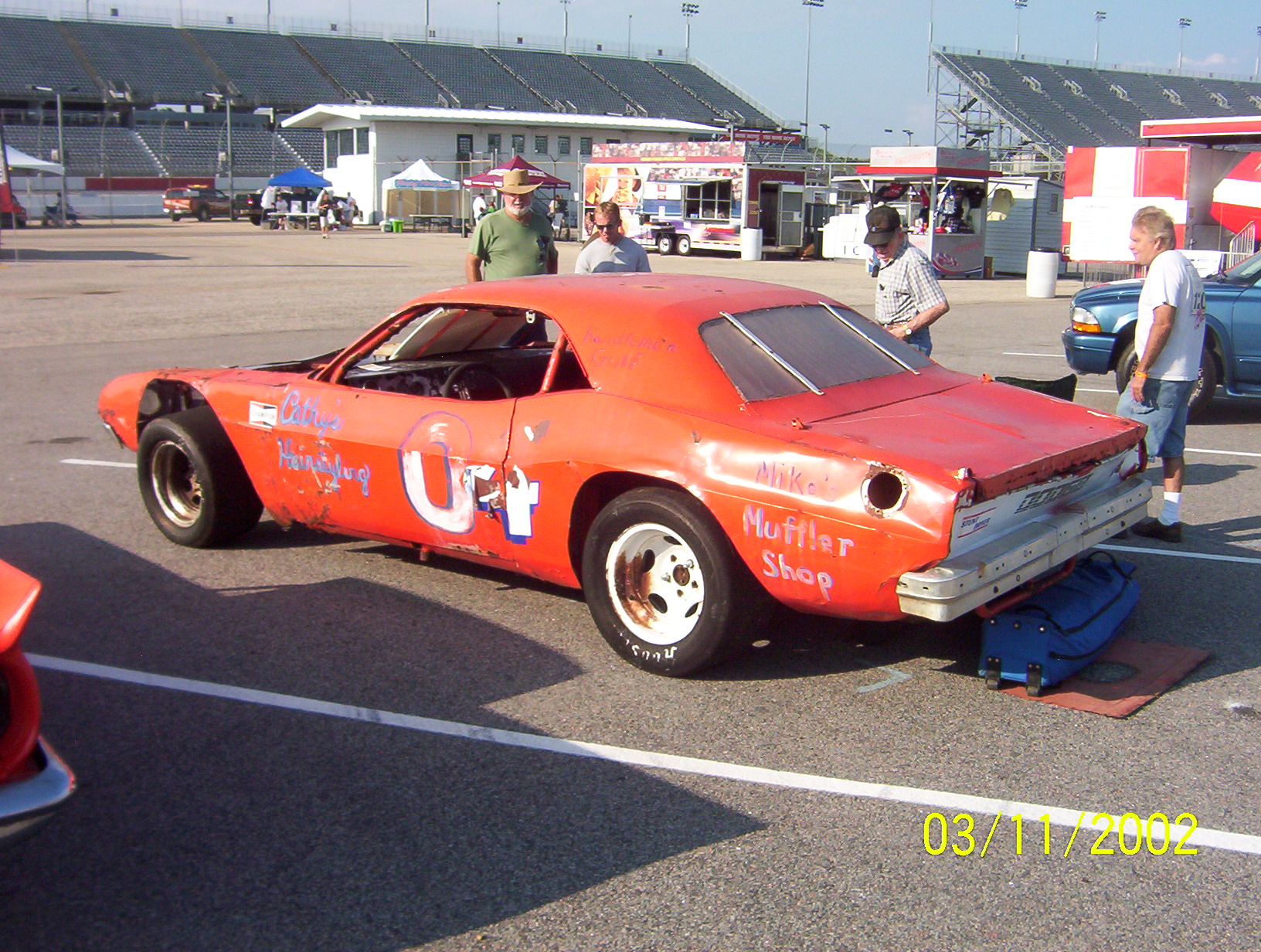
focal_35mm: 36
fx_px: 1315
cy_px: 476
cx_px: 630
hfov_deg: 51.2
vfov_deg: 39.8
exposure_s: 1/628
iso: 100
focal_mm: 5.54
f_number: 5.24
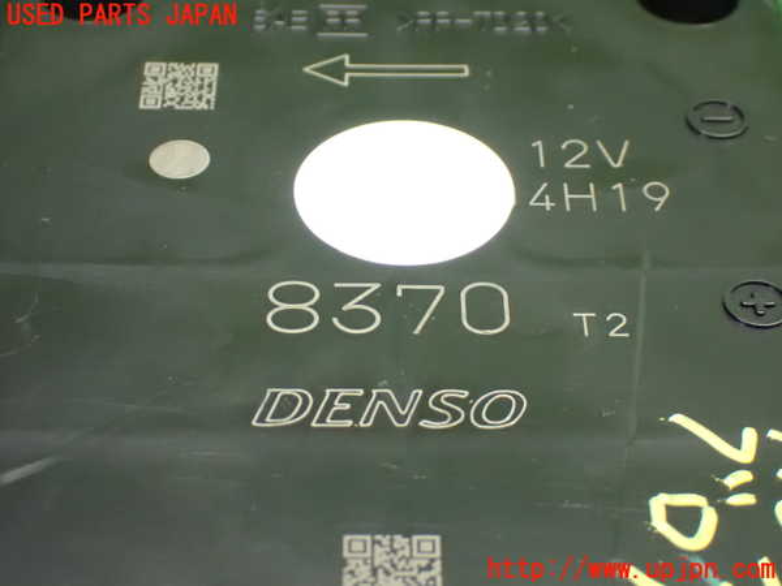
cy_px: 293
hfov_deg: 25.3
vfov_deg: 19.1
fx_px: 1739
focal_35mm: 77
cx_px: 391
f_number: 4.1
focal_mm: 13.65
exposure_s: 1/30
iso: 1600
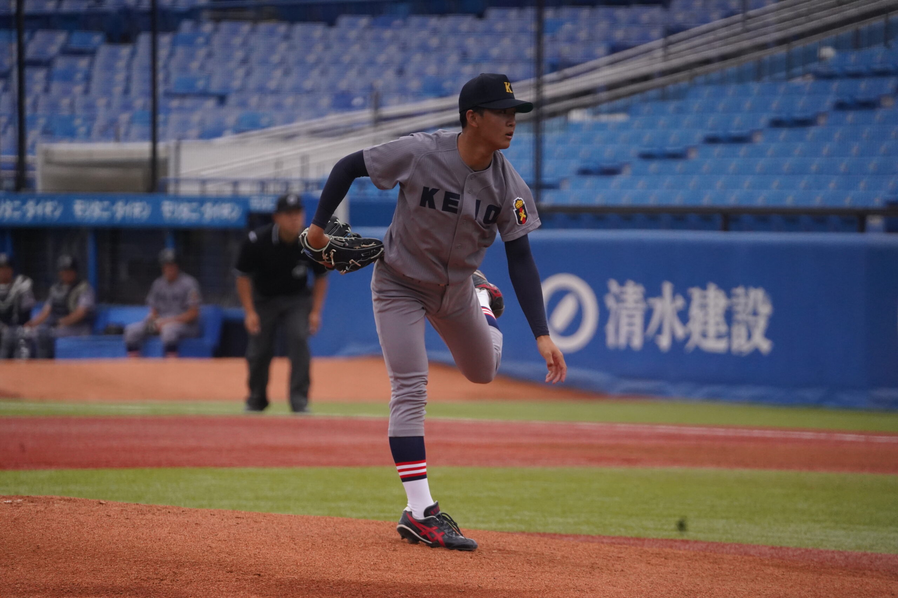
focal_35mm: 375
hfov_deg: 5.5
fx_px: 9349
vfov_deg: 3.7
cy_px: 299
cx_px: 449
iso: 5000
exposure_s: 1/8000
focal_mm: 374.8
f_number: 6.3
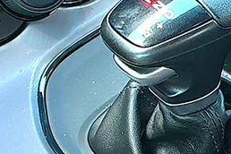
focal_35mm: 127
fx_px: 815
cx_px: 217
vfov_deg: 10.8
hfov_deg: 15.9
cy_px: 104
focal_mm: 6.86
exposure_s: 1/40
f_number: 1.78
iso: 80
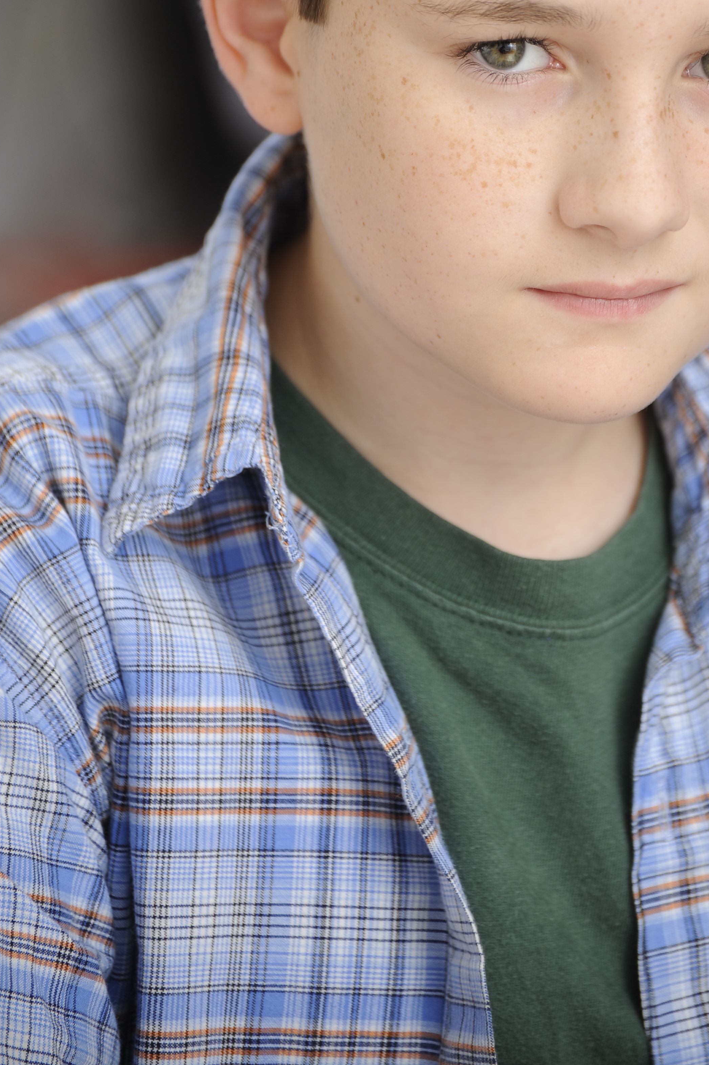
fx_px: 6182
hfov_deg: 6.6
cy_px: 351
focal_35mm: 209
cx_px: 473
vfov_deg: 9.8
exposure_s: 1/250
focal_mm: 155
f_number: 5
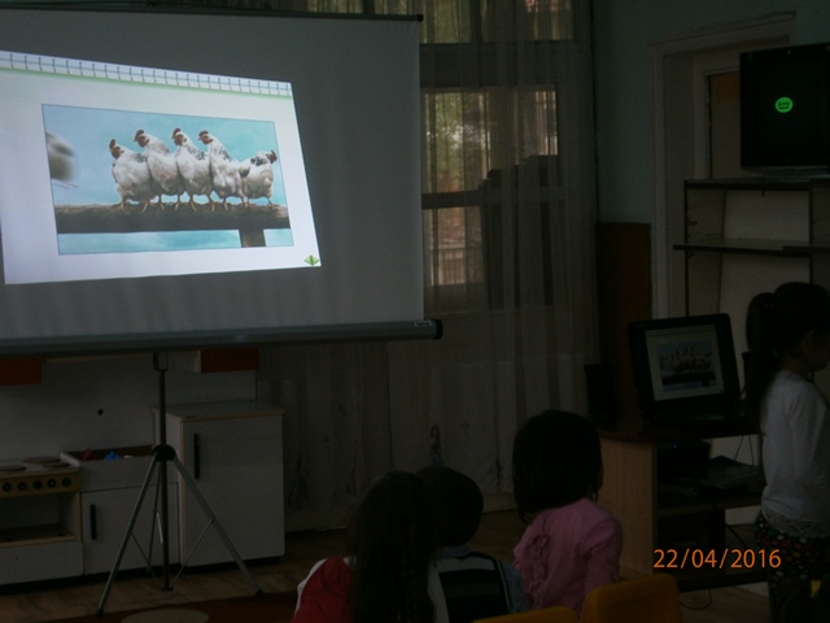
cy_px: 312
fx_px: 1750
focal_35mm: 73
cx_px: 415
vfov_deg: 20.2
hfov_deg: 26.7
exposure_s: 1/50
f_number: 4.4
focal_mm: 13
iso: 125
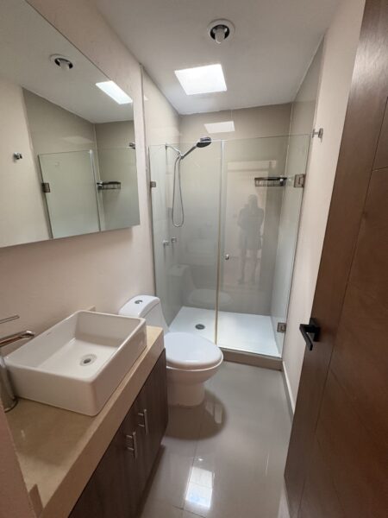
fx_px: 209
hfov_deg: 85.7
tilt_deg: -14.3
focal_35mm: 14
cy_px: 259
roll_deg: -1.6
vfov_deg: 102.1
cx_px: 194
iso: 320
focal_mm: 2.22
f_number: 2.2
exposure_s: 1/60
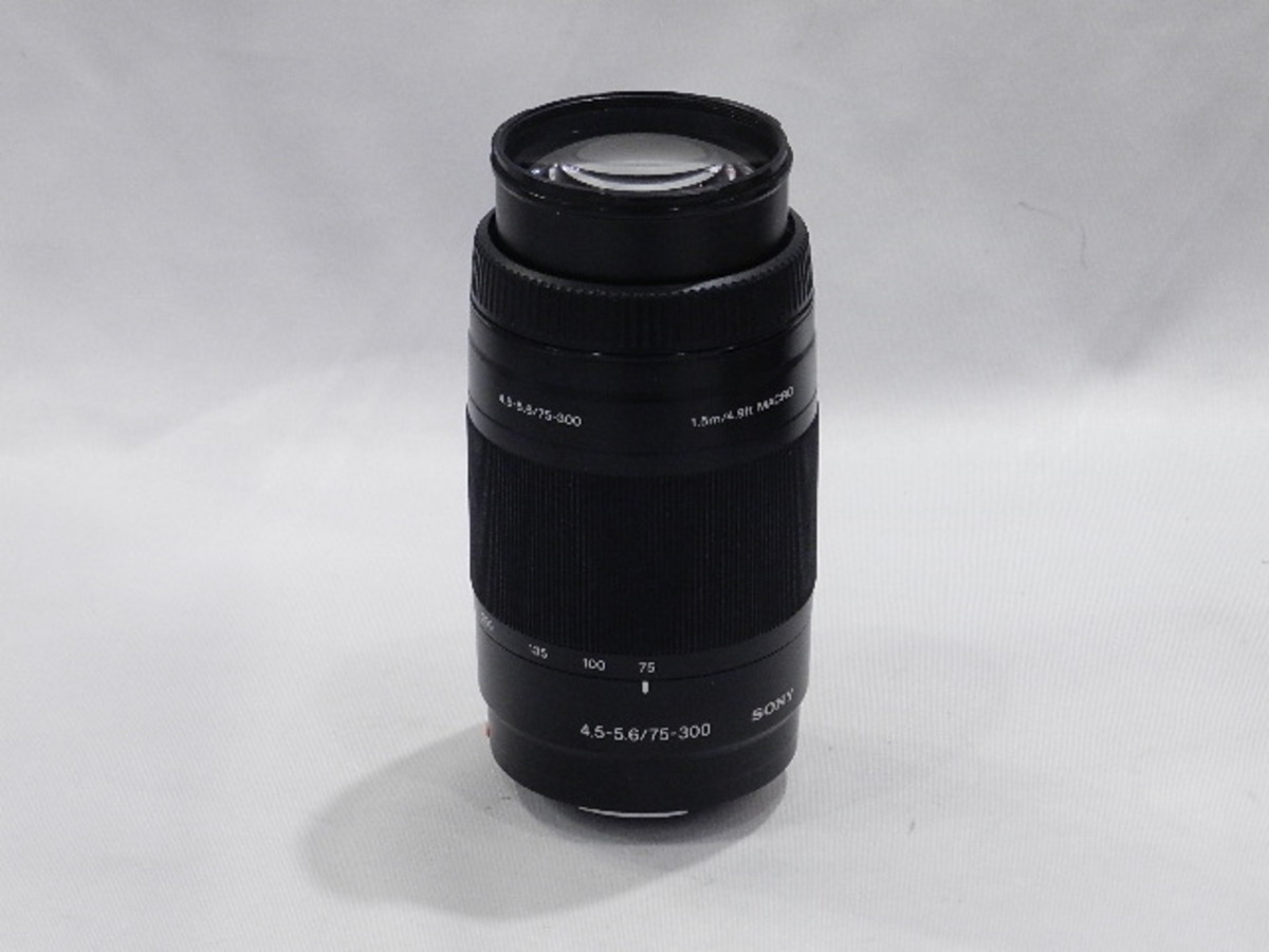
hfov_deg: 17.1
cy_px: 476
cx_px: 634
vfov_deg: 12.9
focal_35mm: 115
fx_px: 4216
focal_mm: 20.5
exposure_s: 1/60
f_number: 4.8
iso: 800
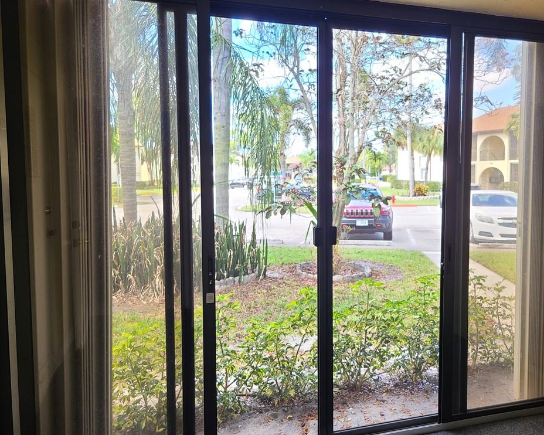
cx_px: 298
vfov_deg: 51.5
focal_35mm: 28
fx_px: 451
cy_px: 212
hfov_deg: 62.1
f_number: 1.8
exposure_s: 1/59
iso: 50
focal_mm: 5.4
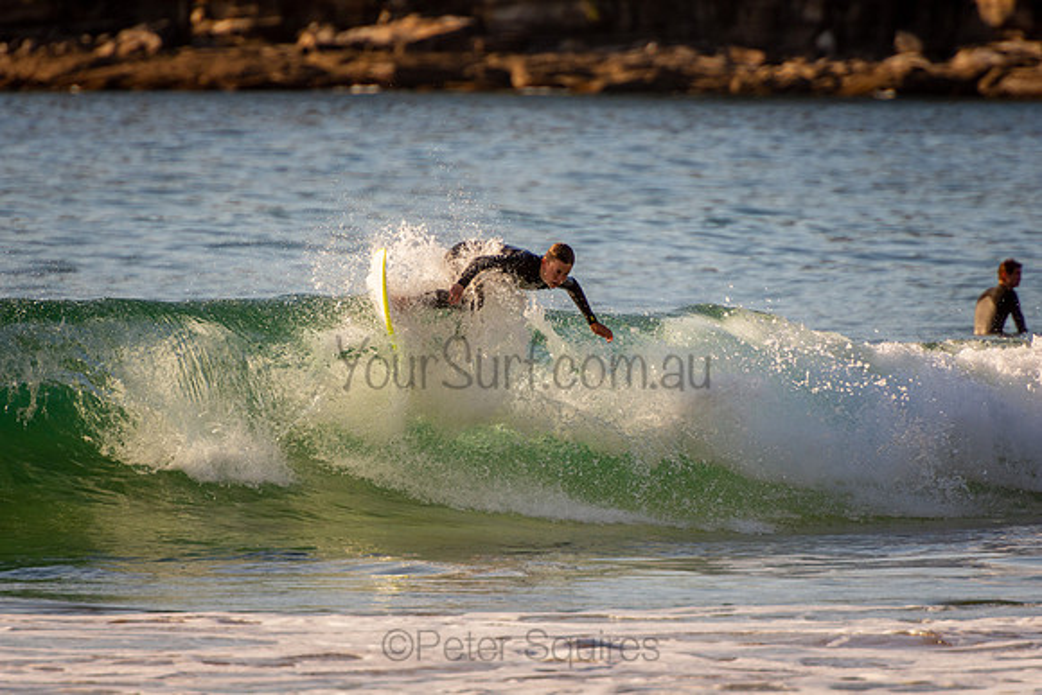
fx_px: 17370
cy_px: 348
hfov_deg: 3.4
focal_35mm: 600
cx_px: 521
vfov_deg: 2.3
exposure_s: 1/1250
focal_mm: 400
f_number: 5.6
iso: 400
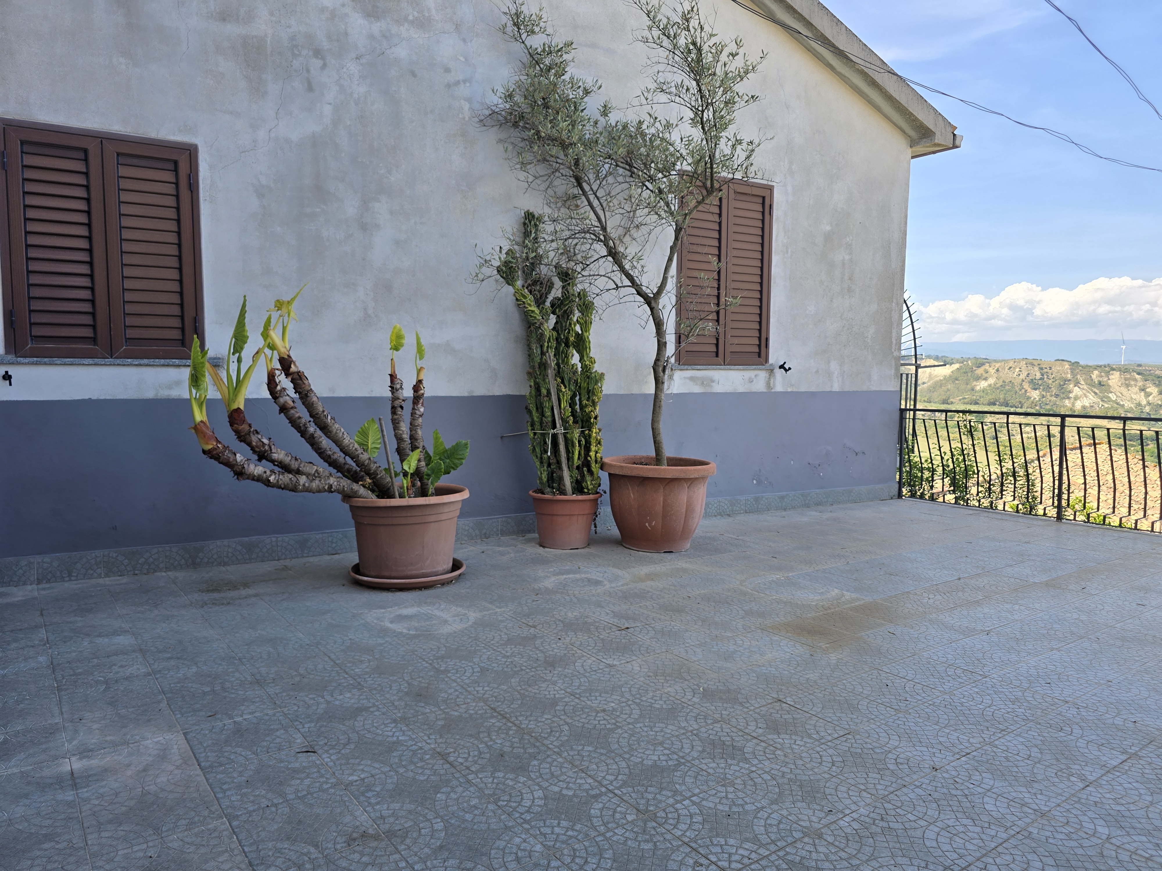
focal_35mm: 23
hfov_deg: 73.9
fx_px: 772
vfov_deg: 58.9
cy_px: 436
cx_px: 581
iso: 12
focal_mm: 6.3
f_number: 1.7
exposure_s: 1/345
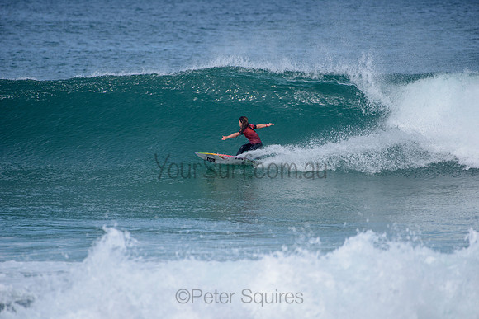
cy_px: 160
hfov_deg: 4.1
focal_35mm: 500
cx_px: 240
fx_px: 6654
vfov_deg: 2.8
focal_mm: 500
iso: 250
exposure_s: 1/2500
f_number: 6.3
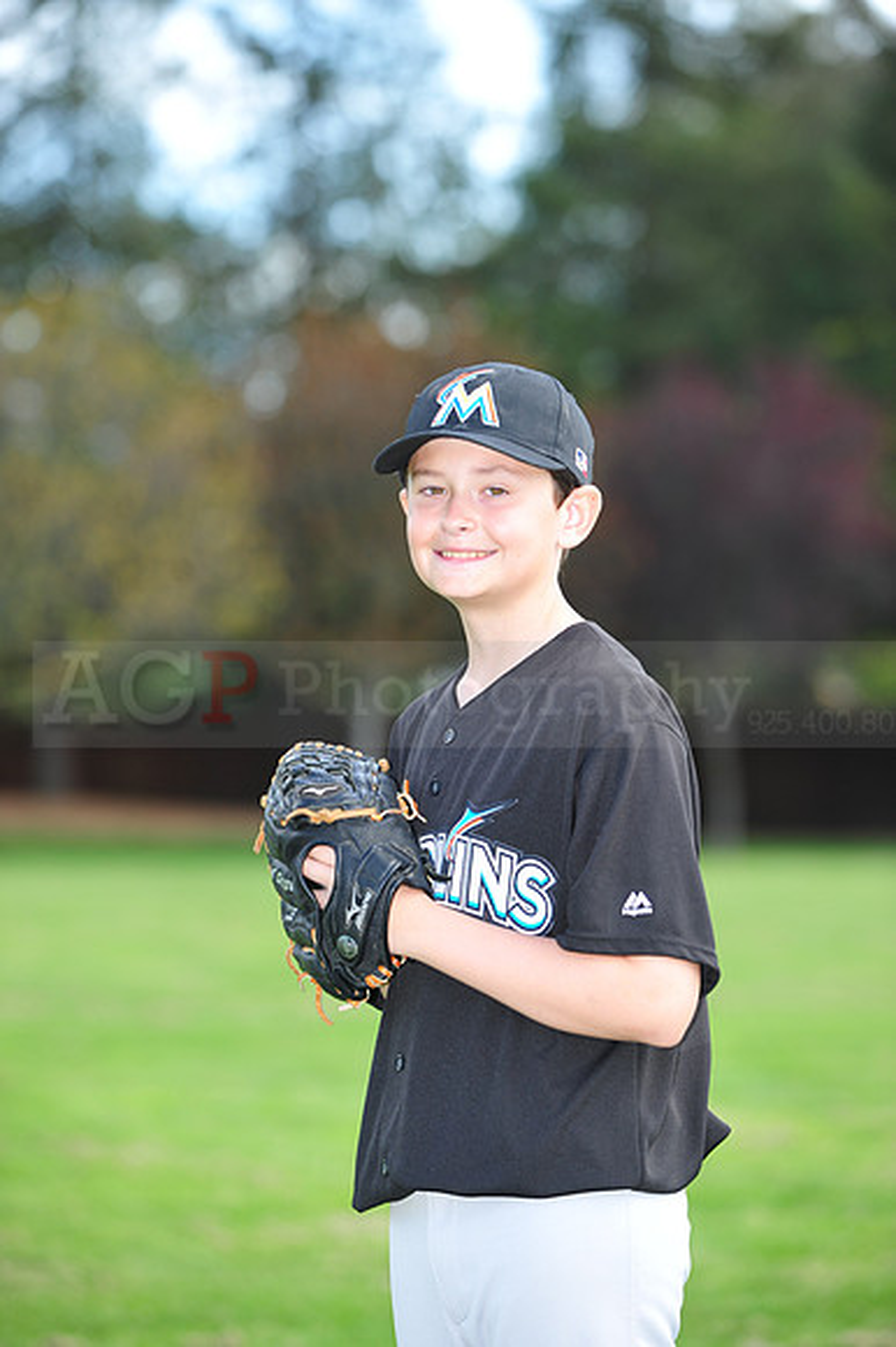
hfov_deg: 8.8
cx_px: 448
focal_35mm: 155
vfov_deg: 13.3
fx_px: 5793
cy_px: 674
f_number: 4.5
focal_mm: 155
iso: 250
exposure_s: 1/400
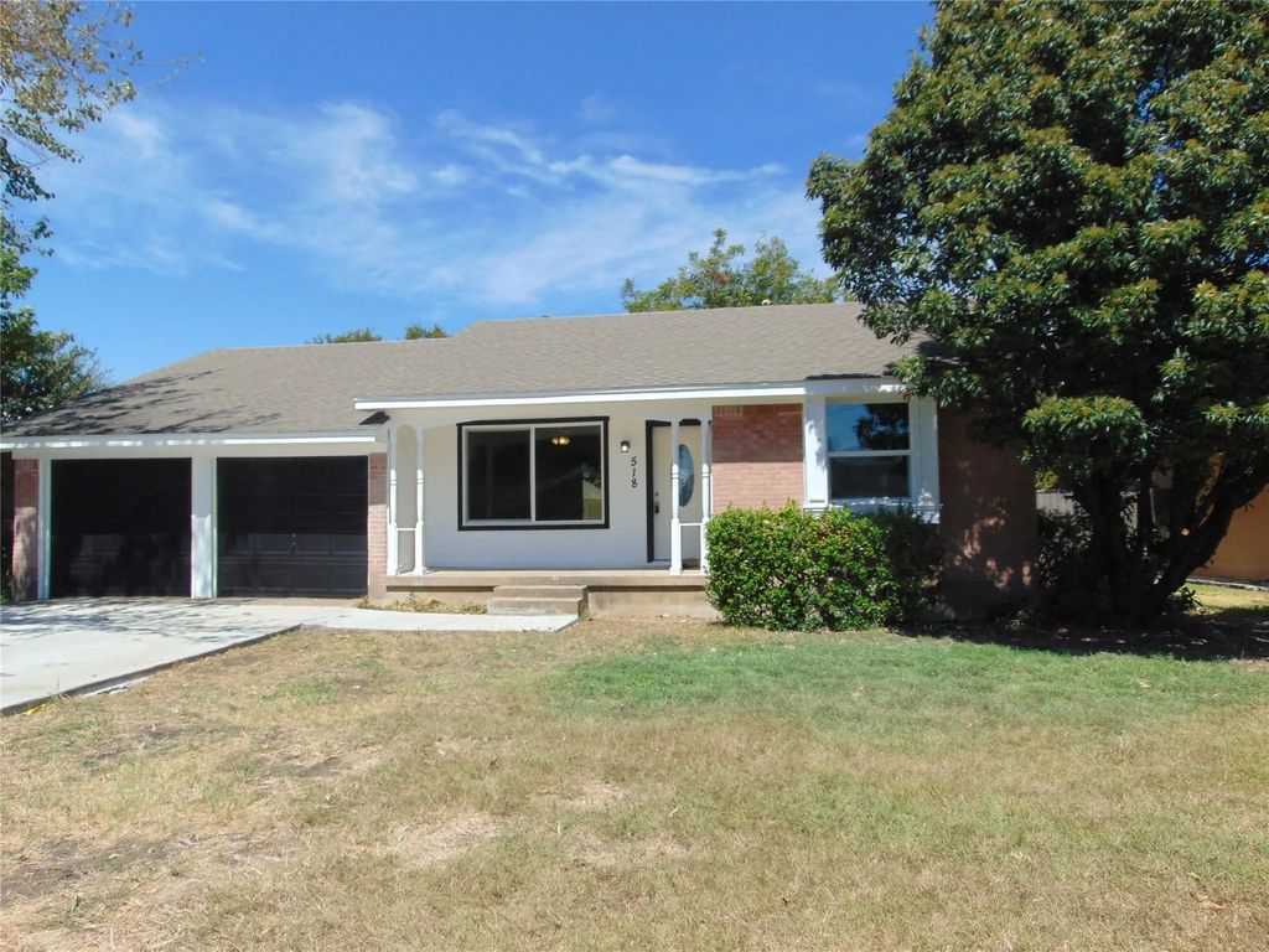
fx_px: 916
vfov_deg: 54.9
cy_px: 476
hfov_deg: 69.4
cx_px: 634
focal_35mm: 25
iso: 80
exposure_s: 1/250
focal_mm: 4.5
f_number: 7.7
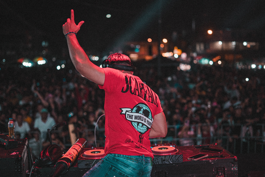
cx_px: 132
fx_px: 368
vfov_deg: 27.0
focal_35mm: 50
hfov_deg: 39.6
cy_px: 88
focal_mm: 50
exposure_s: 1/125
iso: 250
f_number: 1.8
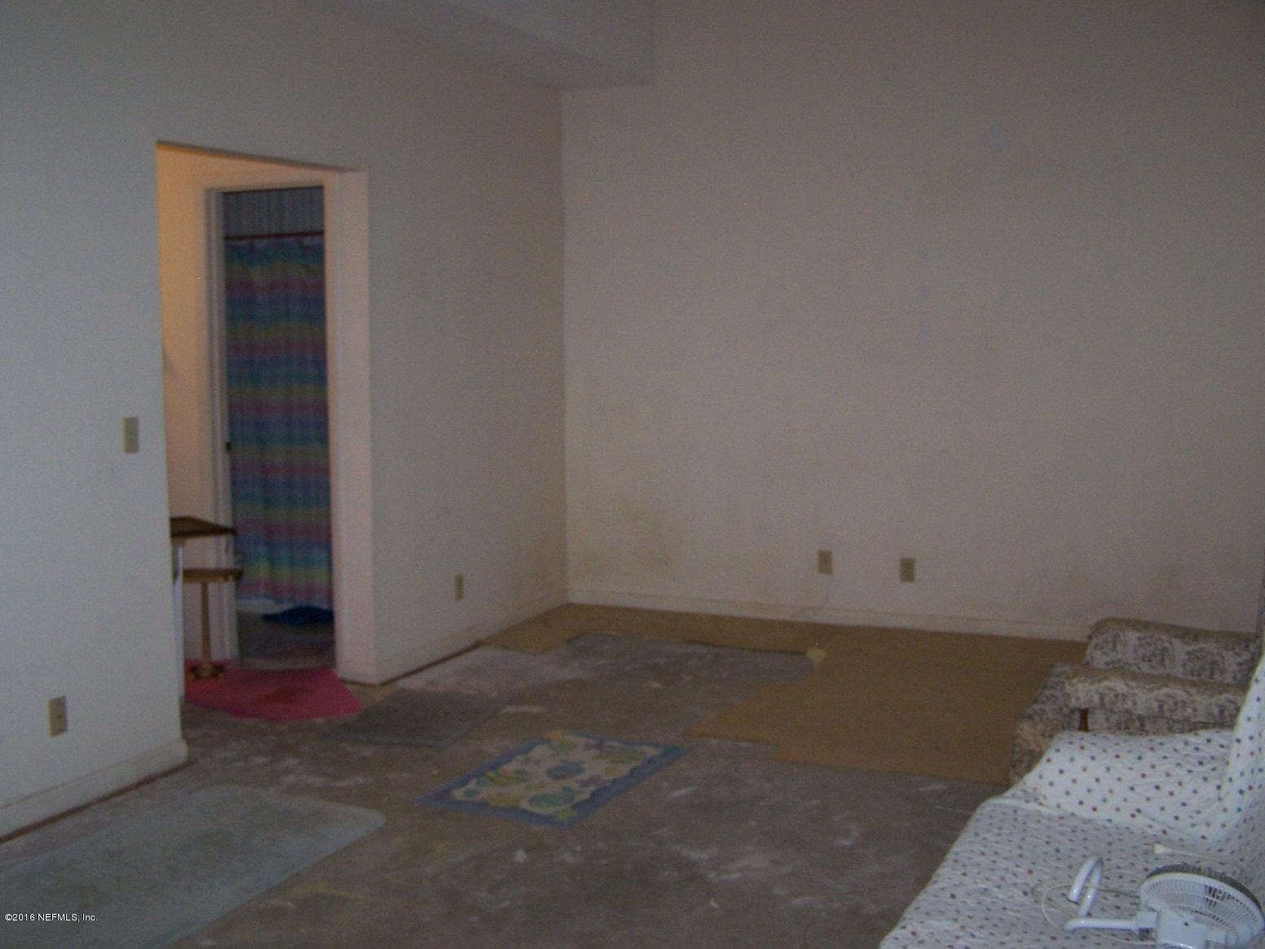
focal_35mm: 38
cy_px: 474
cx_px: 632
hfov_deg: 49.0
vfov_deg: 37.7
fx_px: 1389
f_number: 2.8
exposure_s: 1/60
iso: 140
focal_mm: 6.3
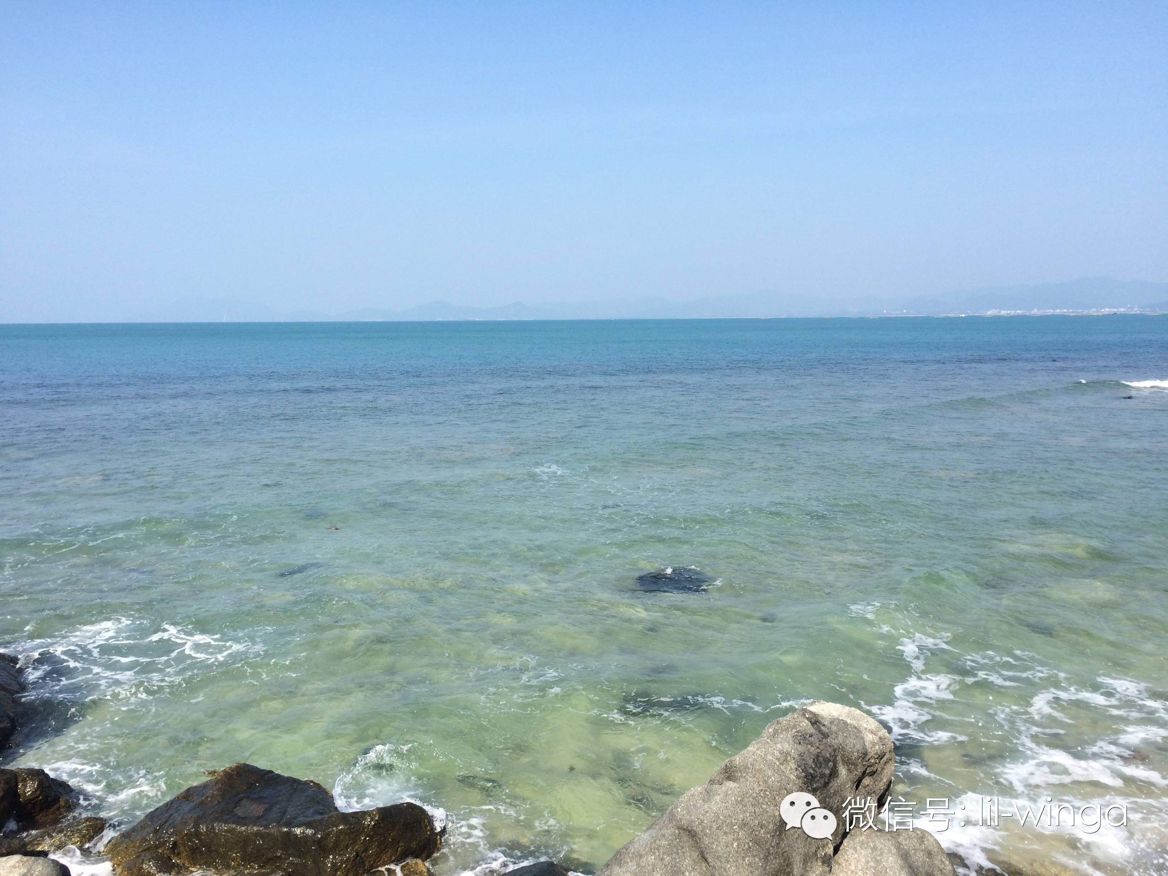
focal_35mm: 29
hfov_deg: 61.7
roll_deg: +0.6
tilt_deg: -7.8
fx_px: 979
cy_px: 438
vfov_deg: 48.2
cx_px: 584
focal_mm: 4.15
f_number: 2.2
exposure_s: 1/1709
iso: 32
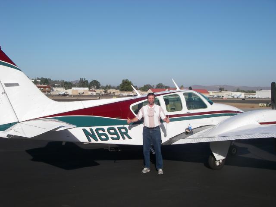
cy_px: 104
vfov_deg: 32.9
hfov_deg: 42.9
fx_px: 351
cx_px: 138
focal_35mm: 44
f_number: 6.8
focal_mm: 7.3
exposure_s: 1/320
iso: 64
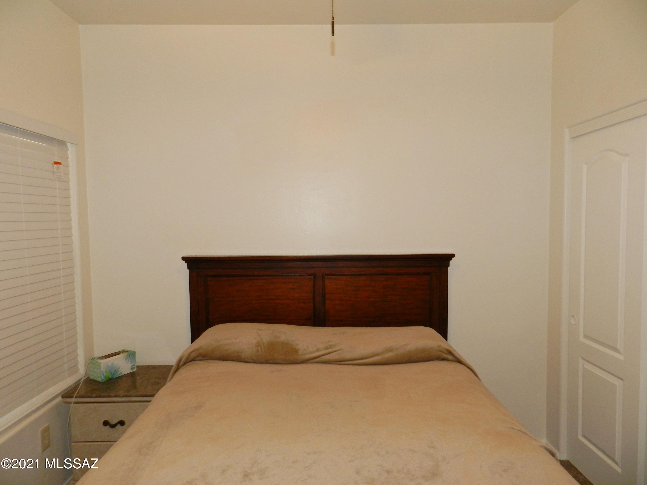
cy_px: 242
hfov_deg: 73.9
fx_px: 430
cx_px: 324
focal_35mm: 23
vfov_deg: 58.9
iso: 200
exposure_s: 1/30
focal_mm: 4
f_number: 3.4
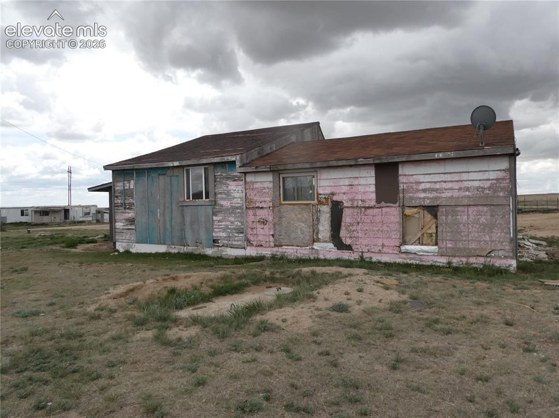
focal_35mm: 24
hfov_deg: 71.6
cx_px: 280
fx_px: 387
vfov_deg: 56.8
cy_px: 209
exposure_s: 1/1000
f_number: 3.3
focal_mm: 4.3
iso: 80
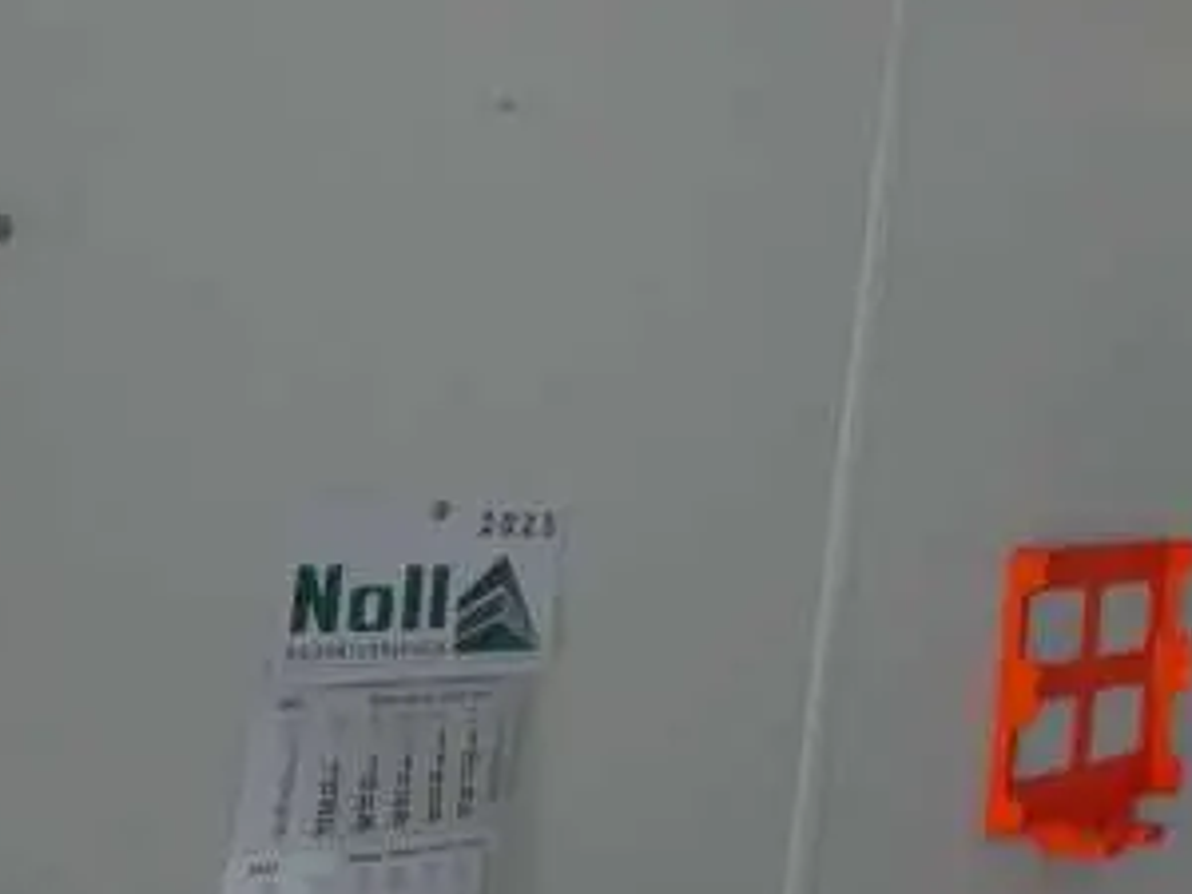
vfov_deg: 20.8
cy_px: -278
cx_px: 1526
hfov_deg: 26.1
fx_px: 2204
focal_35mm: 64
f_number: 3.3
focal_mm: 4.3
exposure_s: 1/60
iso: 400
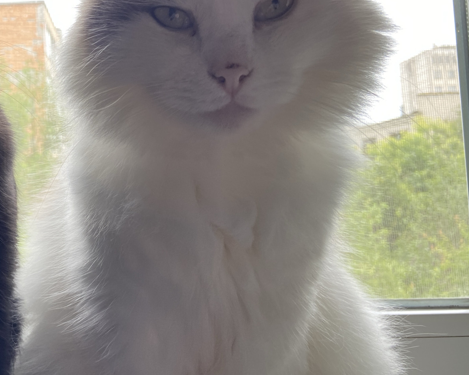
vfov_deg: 34.7
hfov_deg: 40.9
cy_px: 136
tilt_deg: +5.0
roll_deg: +1.6
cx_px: 85
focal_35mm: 43
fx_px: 597
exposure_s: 1/121
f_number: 1.8
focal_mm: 4.25
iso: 50
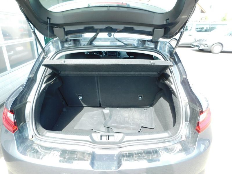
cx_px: 116
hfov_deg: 73.9
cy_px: 87
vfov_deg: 58.9
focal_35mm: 23
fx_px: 154
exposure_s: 1/125
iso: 125
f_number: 3
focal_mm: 4
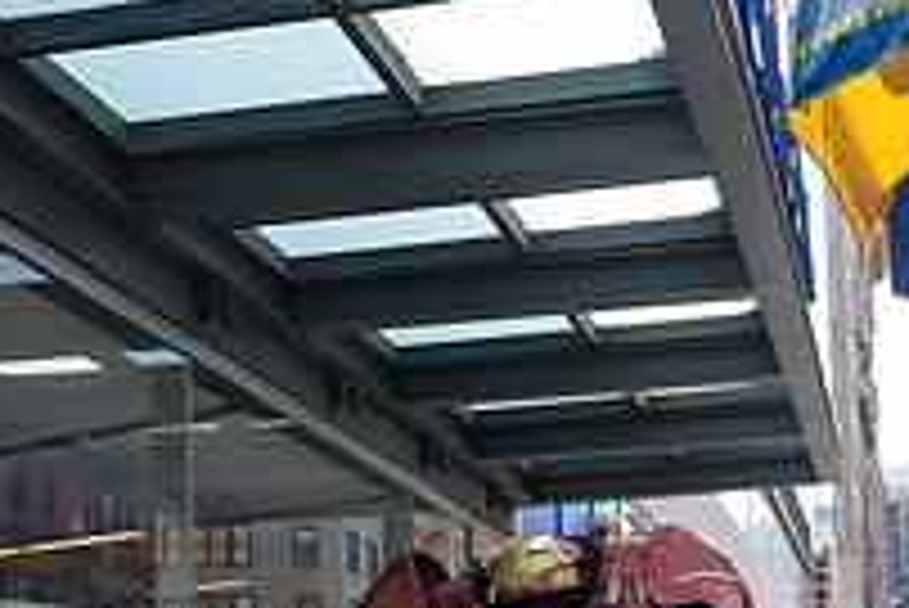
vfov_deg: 18.6
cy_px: 754
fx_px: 1743
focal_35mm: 69
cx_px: 567
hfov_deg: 29.1
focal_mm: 24
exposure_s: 1/1250
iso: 200
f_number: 3.2
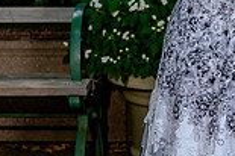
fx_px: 1480
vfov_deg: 6.0
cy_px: -101
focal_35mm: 227
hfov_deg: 9.0
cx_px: 273
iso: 200
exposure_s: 1/250
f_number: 7.1
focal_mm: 60
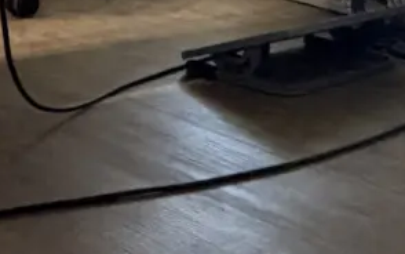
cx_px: 342
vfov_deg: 13.3
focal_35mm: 97
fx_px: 1071
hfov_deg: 21.1
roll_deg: -1.3
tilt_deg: -9.8
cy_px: -8
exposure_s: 1/50
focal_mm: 2.22
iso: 640
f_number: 2.2
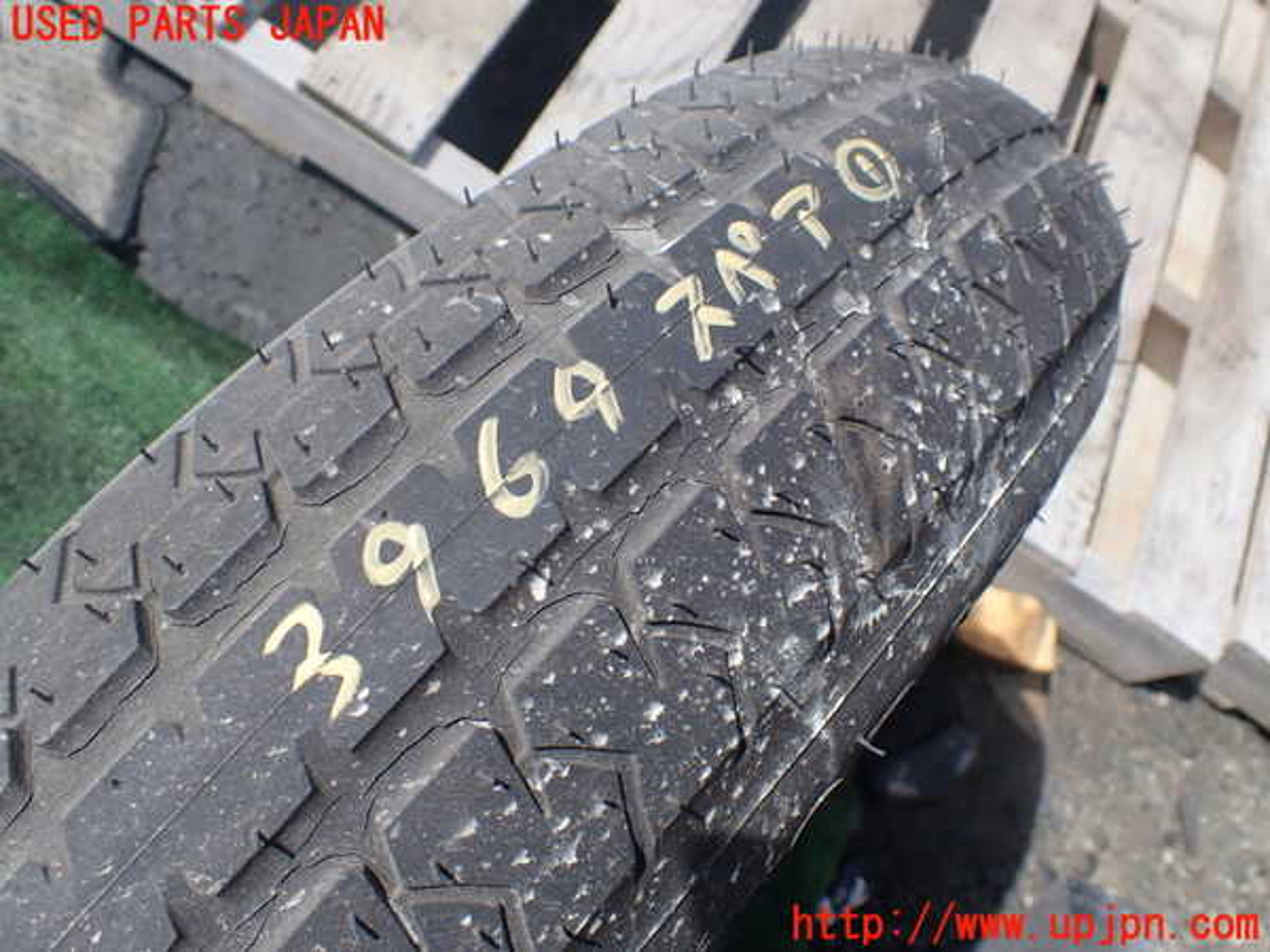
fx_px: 1101
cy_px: 476
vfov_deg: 46.8
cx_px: 635
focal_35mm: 30
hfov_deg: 60.0
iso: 100
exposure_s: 1/640
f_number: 3.2
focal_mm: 5.4
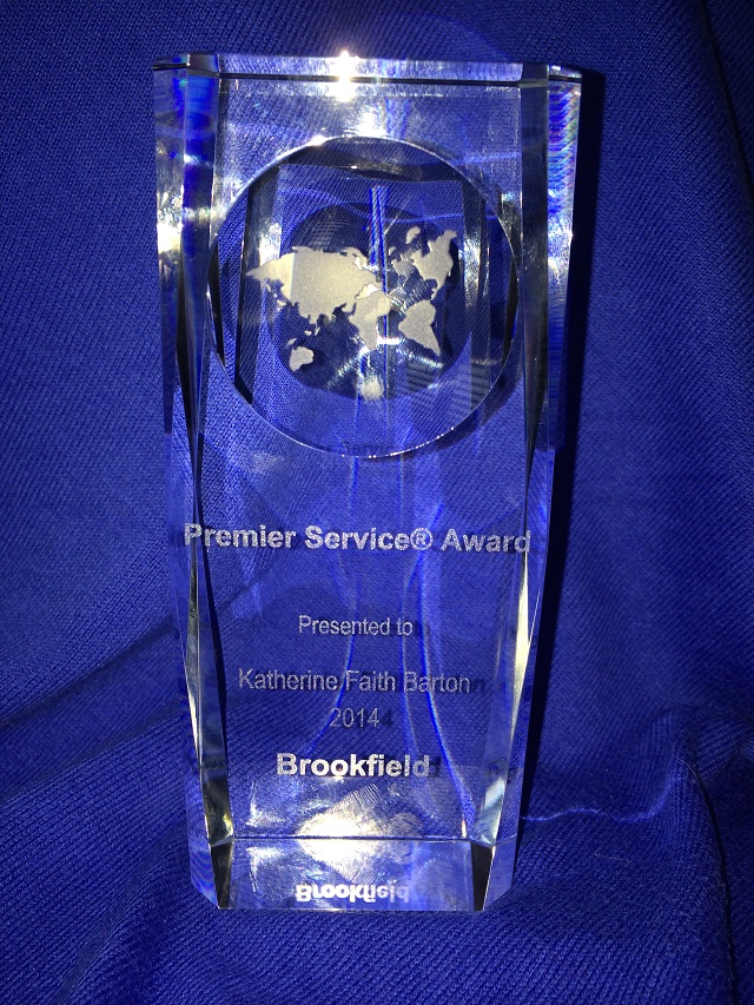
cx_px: 377
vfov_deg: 60.0
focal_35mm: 30
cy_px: 502
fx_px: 871
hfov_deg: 46.8
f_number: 2.2
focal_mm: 4.12
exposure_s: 1/55
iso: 32
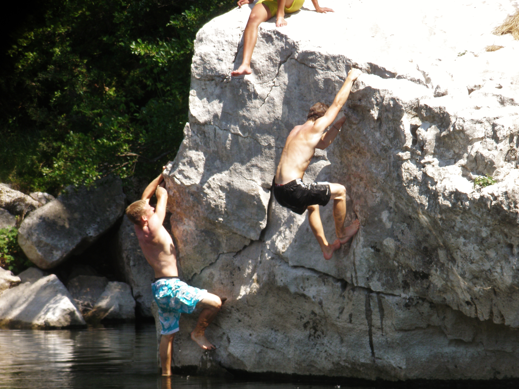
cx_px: 260
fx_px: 2699
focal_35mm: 180
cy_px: 194
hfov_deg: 11.0
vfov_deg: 8.2
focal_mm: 31.5
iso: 80
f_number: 5.6
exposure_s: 1/200
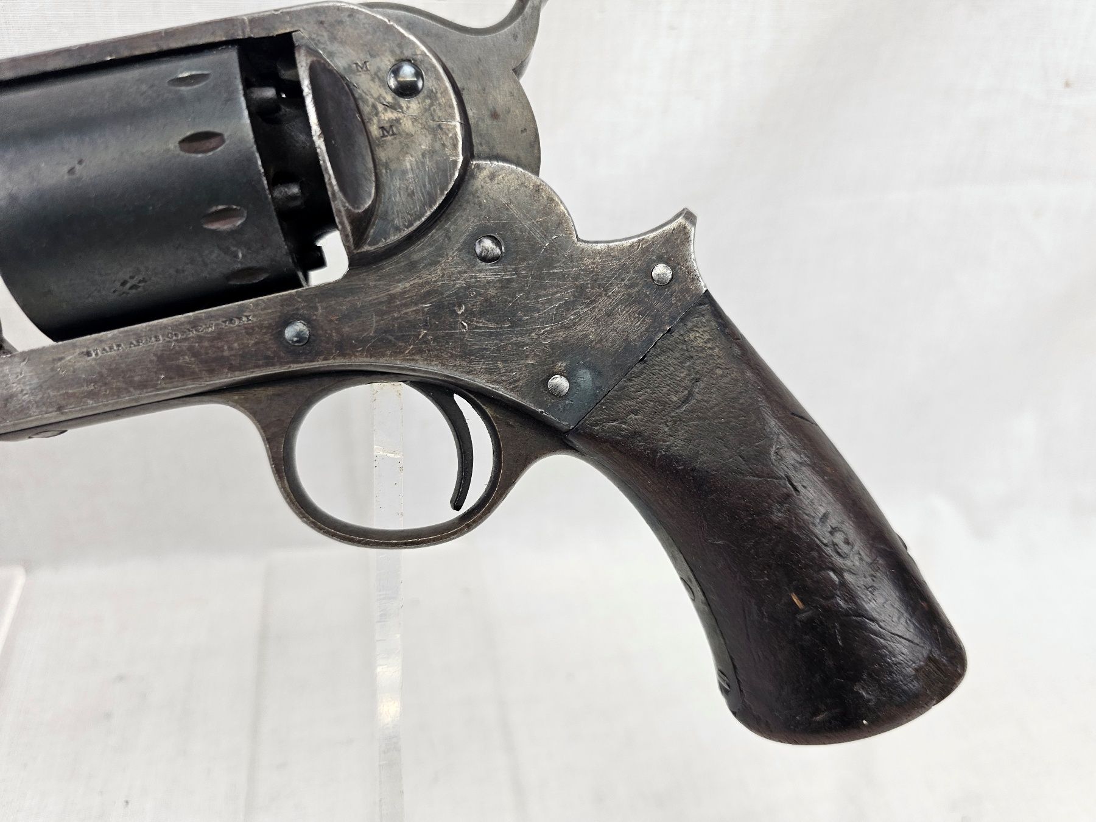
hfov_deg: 73.9
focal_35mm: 23
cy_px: 411
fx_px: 728
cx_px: 548
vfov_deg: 58.9
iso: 64
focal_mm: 6.3
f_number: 1.7
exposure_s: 1/100
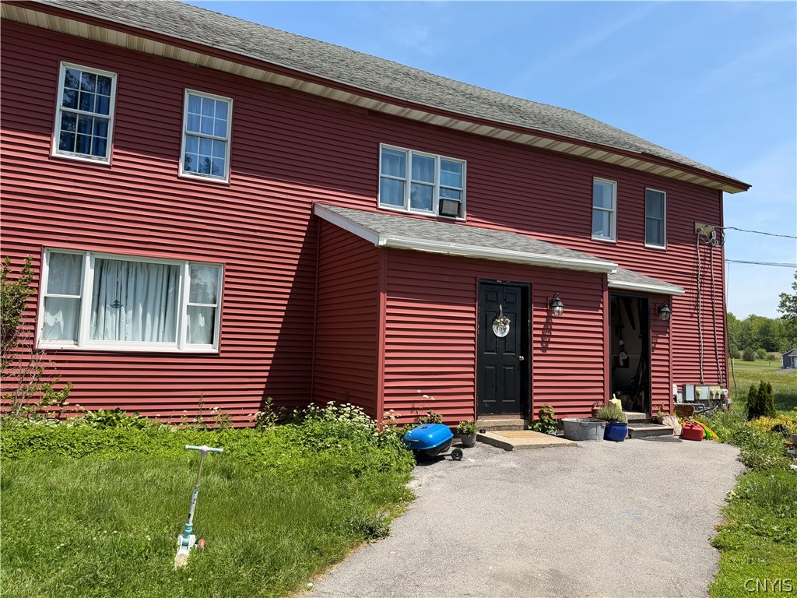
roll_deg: -1.6
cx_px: 398
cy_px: 299
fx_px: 553
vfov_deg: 56.8
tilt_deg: +5.2
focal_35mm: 24
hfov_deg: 71.6
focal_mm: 6.76
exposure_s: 1/3145
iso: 80
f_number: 1.78
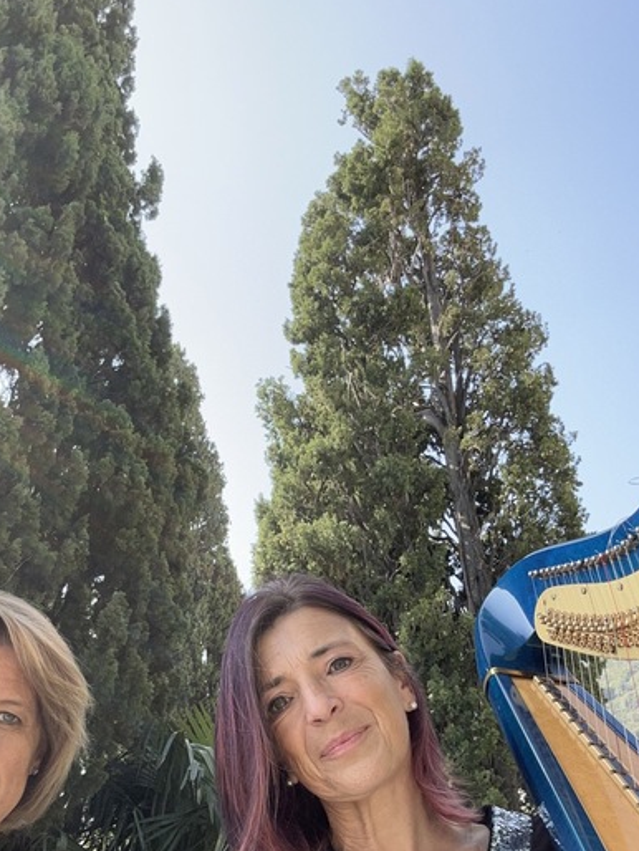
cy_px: 578
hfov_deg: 34.0
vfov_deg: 44.0
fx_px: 1033
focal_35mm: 42
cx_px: 204
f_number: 1.9
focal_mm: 2.69
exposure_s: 1/254
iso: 25
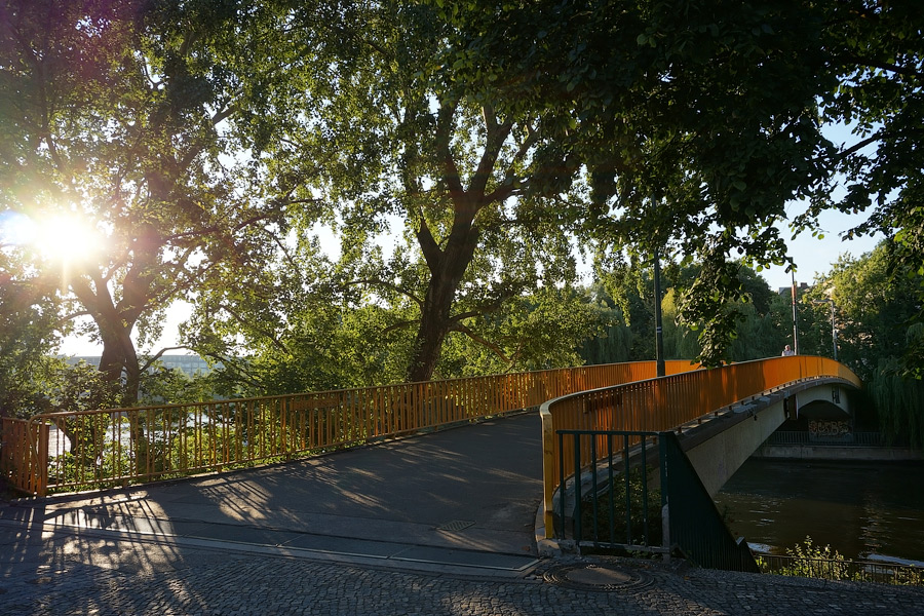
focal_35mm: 32
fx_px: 808
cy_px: 308
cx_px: 462
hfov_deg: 59.5
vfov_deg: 41.7
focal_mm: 21
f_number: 5.6
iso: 200
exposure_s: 1/320
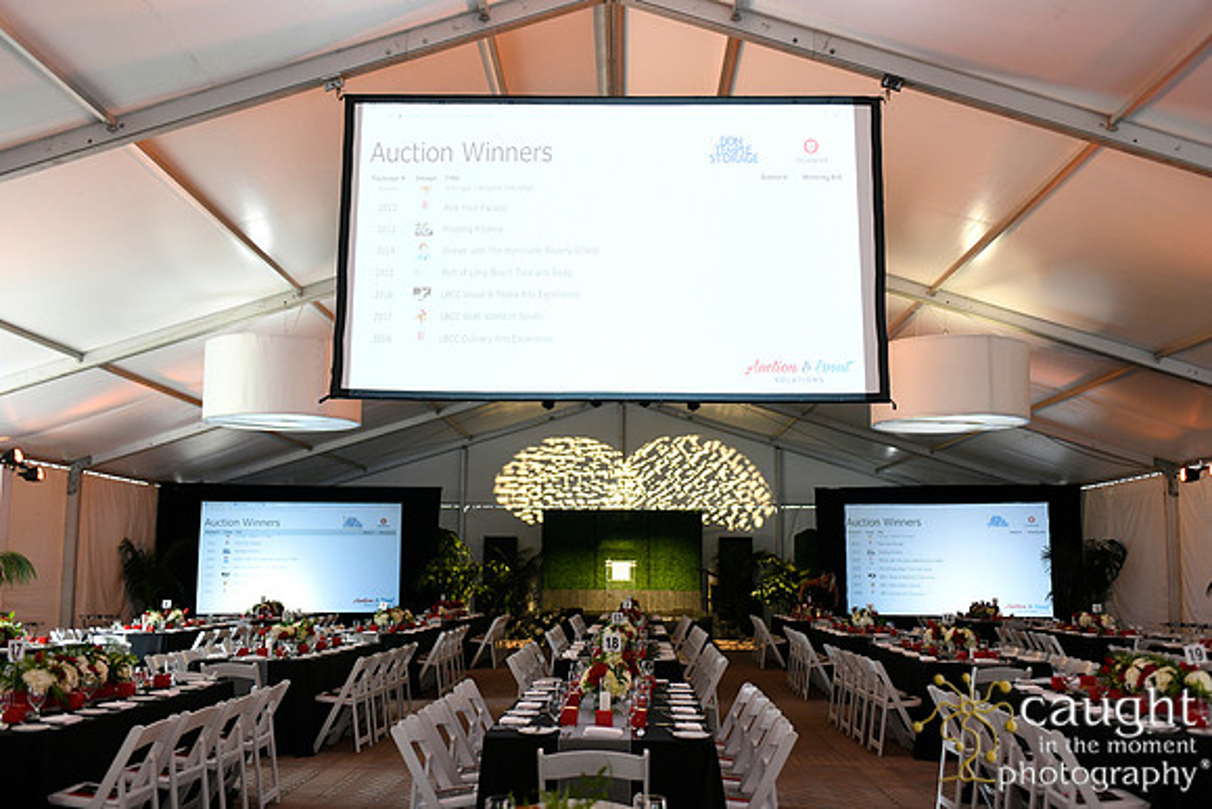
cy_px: 404
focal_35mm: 32
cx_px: 606
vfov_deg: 41.1
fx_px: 1078
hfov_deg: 58.7
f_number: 3.2
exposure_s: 1/160
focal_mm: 32
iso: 1250
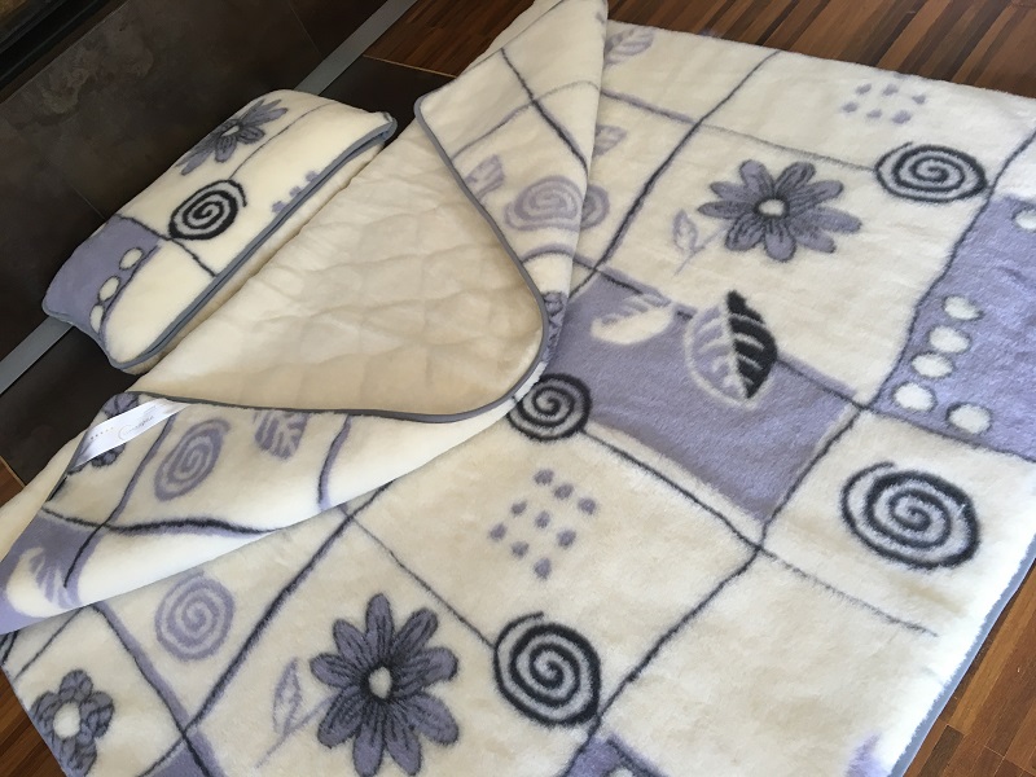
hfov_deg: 61.7
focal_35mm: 29
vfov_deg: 48.2
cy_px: 388
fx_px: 868
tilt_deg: -48.4
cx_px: 518
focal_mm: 4.15
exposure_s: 1/33
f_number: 2.2
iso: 80
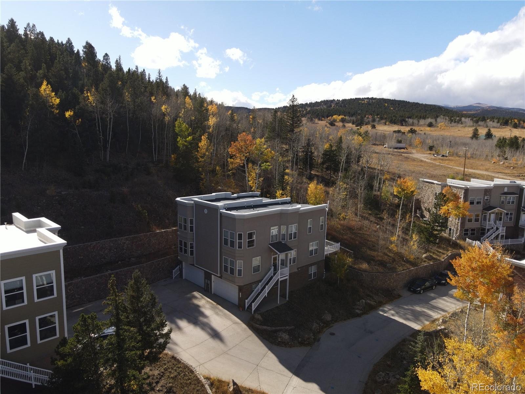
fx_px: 364
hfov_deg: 71.6
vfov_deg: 56.8
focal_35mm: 24
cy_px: 197
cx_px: 262
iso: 110
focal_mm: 4.5
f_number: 2.8
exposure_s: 1/40
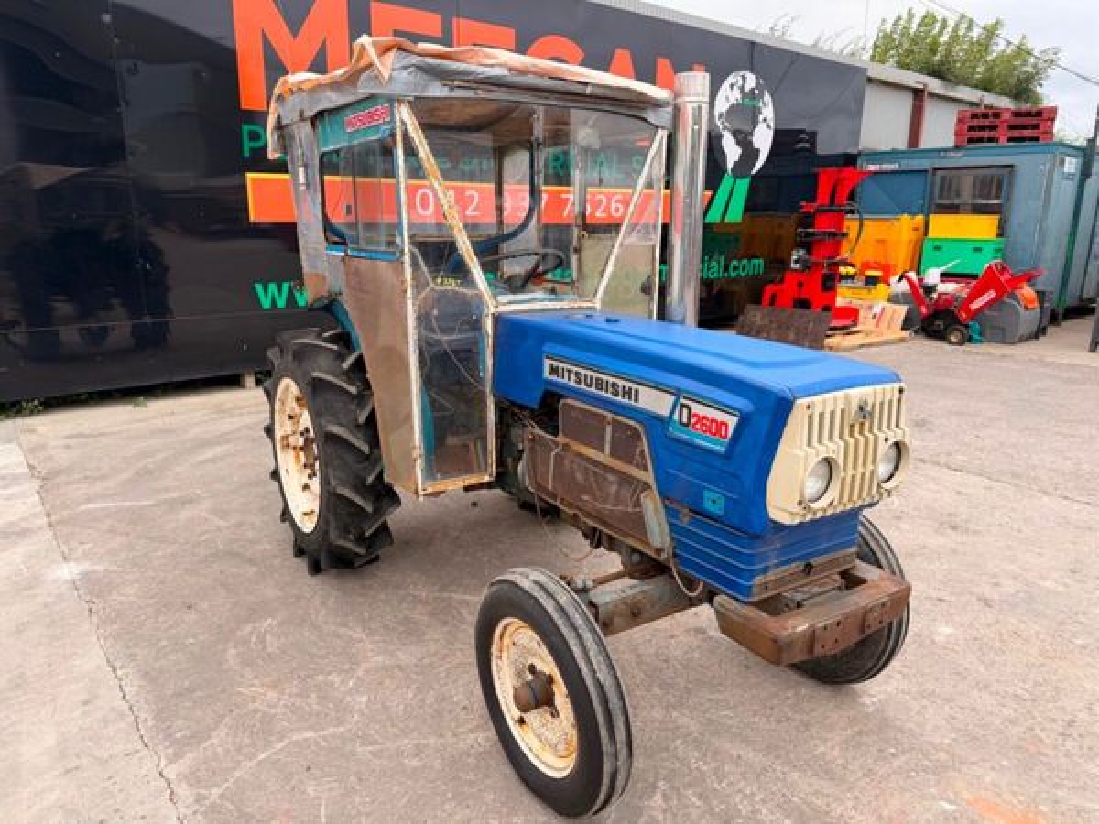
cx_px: 550
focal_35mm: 24
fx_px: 762
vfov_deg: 56.8
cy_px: 412
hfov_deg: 71.6
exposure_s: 1/888
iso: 80
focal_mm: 6.76
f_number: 1.78
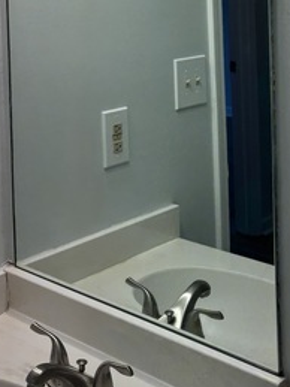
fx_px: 749
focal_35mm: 67
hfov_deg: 21.7
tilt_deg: -2.4
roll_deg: +2.1
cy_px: -16
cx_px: 64
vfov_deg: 27.1
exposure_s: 1/201
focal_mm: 5.96
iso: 40
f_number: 1.6
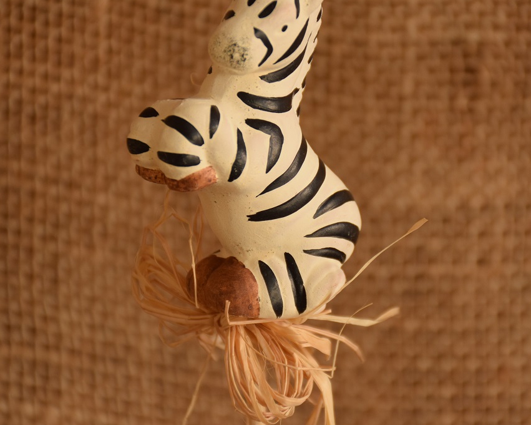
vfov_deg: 8.1
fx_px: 2982
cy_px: 185
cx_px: 340
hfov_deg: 10.2
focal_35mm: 190
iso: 320
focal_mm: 85
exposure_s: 1/25
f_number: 5.6
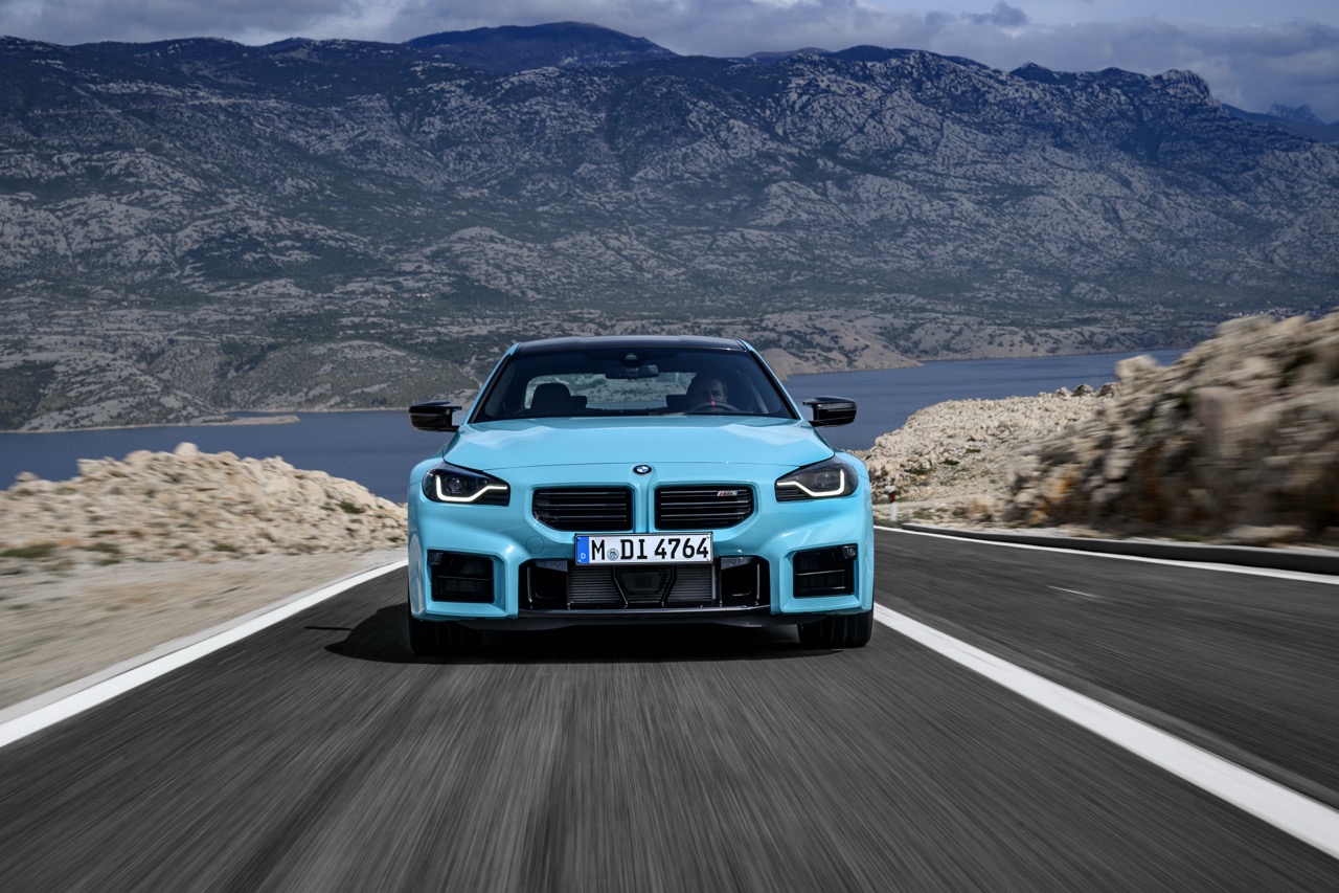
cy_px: 446
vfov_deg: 22.3
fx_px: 2268
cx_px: 670
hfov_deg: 32.9
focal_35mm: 61
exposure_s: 1/15
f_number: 13
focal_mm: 61
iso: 32
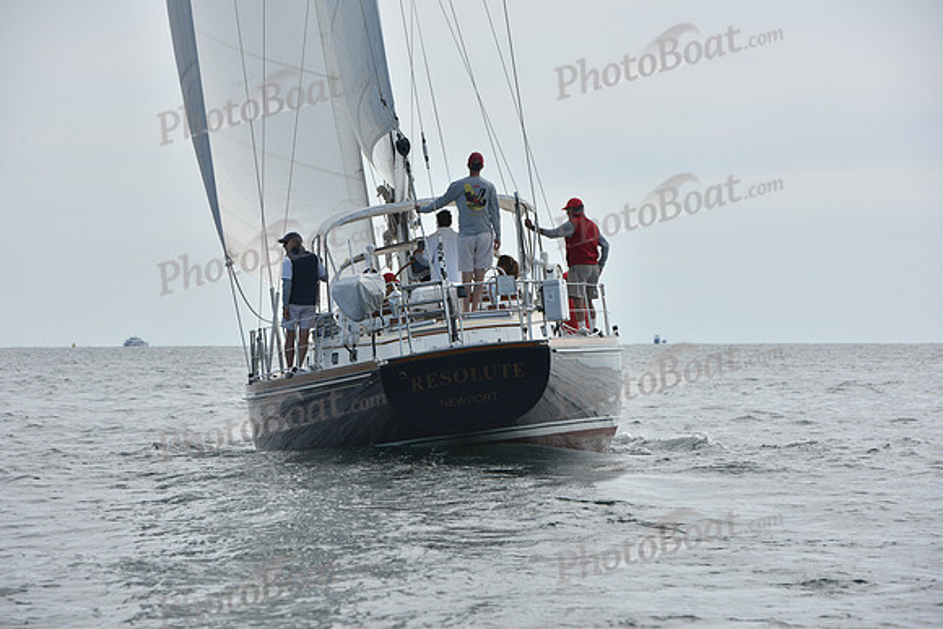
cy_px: 314
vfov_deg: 8.6
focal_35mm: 160
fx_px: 4192
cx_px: 472
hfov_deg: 12.8
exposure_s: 1/1250
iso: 320
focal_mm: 160
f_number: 9
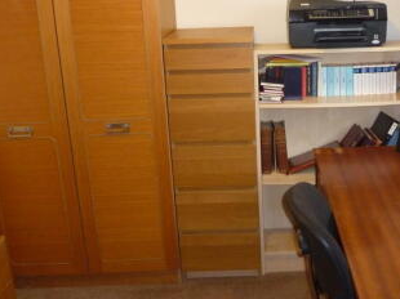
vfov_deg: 30.8
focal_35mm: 47
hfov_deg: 39.9
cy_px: 137
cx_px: 269
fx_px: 543
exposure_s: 1/30
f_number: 2.8
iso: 320
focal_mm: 4.5
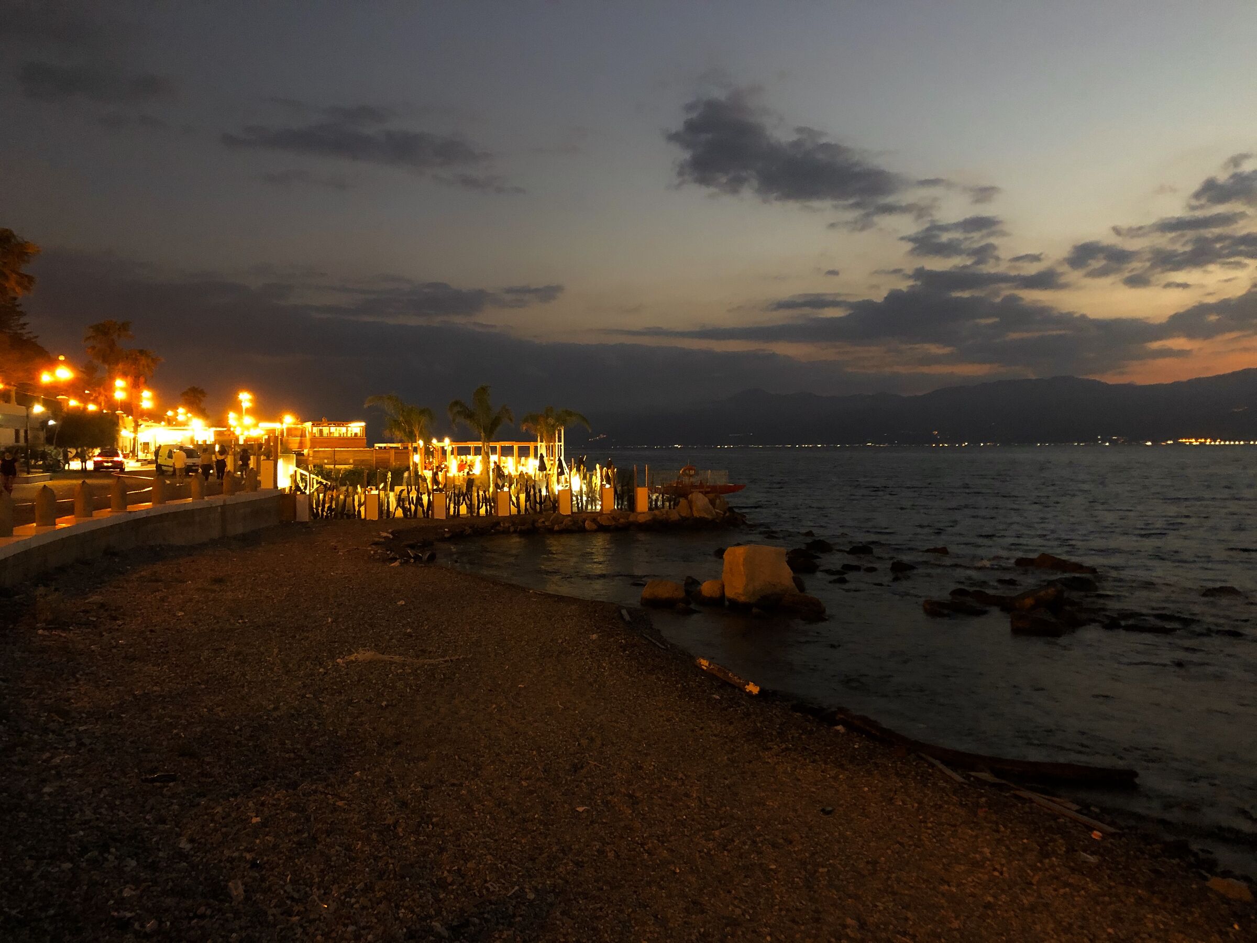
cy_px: 472
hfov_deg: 63.4
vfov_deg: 49.7
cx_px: 628
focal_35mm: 28
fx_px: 1017
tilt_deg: -2.2
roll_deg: +0.6
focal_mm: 3.99
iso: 160
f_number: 1.8
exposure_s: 1/4
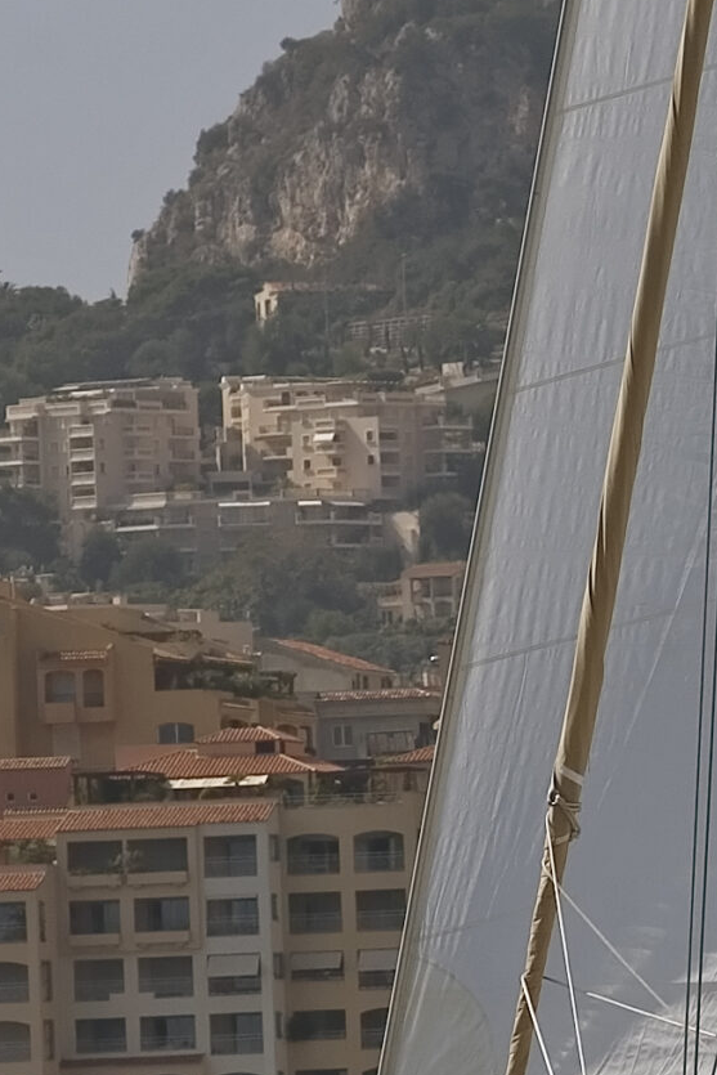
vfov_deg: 3.6
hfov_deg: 2.4
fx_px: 17156
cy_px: 942
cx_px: 1457
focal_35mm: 575
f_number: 9
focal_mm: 125
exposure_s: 1/1000
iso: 200
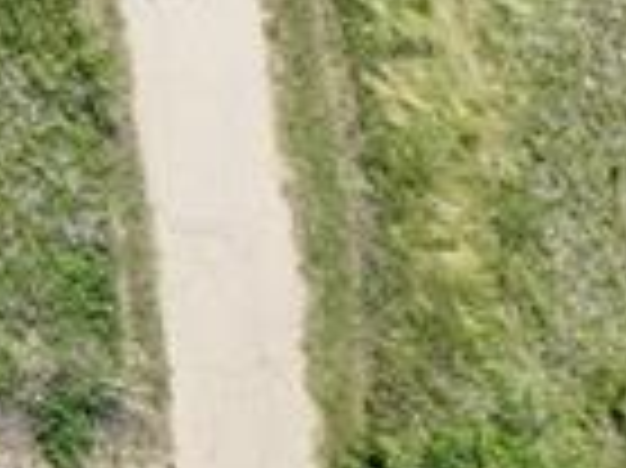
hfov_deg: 8.9
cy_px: -814
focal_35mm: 177
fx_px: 3198
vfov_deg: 7.6
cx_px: -1297
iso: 100
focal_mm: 12.29
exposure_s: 1/100
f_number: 2.8
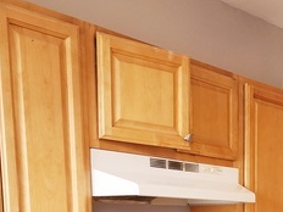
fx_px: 540
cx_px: 237
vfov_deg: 20.1
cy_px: 289
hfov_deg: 28.6
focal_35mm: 66
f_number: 1.8
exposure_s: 1/120
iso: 250
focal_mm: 6.4
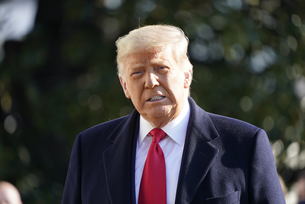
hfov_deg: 5.2
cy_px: 102
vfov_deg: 3.4
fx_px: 3389
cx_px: 152
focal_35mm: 400
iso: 400
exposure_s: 1/640
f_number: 5.6
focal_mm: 400
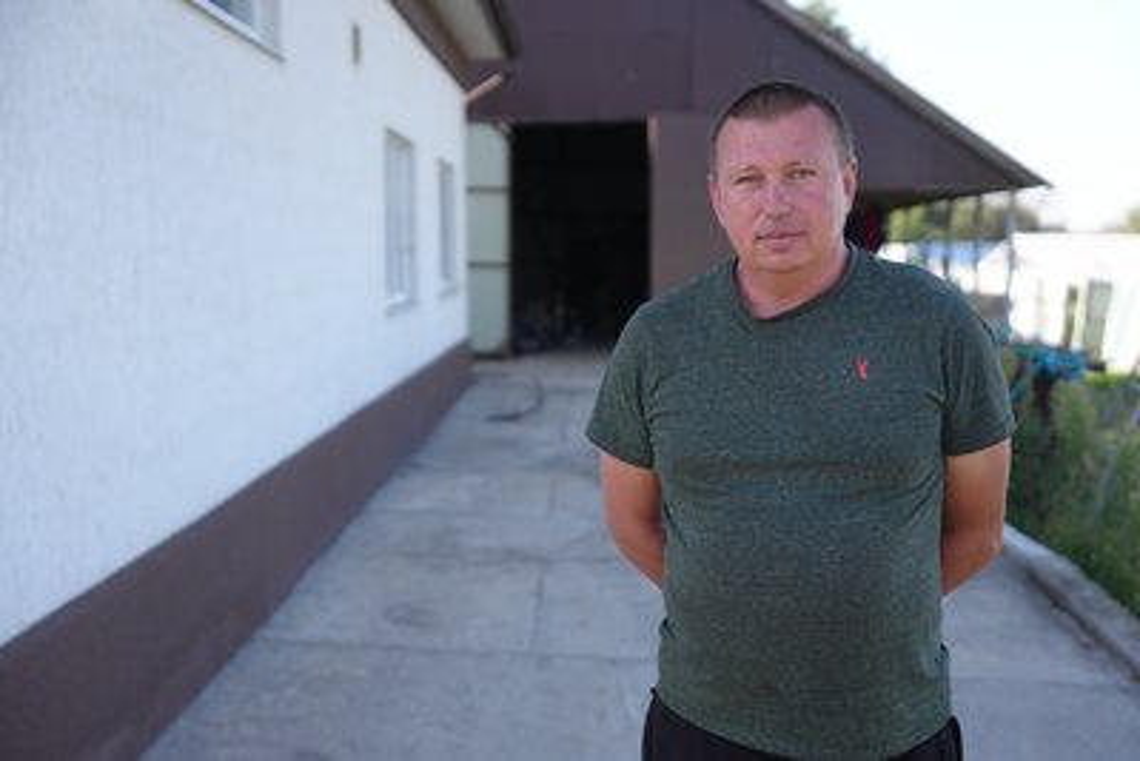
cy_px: 380
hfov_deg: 43.6
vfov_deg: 29.9
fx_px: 1425
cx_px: 570
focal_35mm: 45
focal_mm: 45
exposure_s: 1/4000
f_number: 2.8
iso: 1000
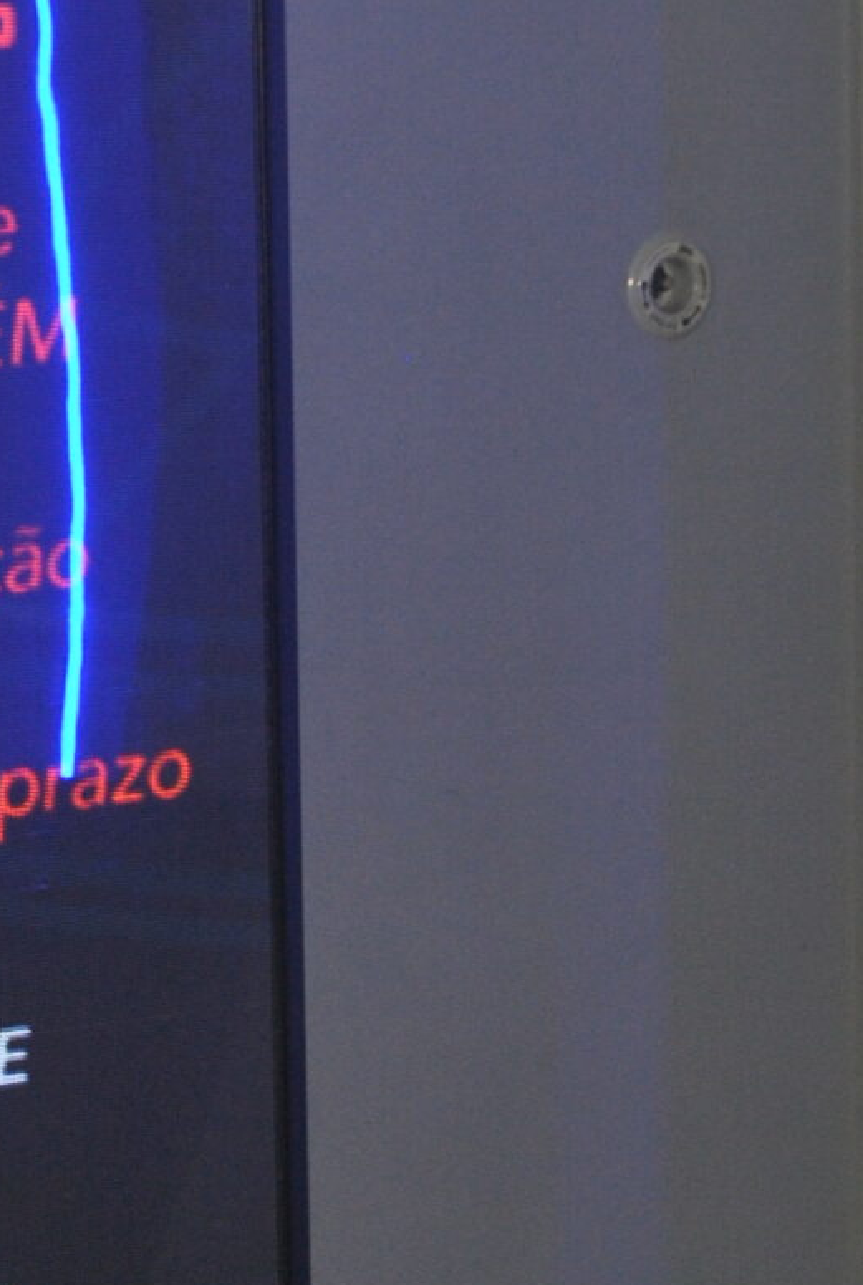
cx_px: -265
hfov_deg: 7.3
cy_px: 780
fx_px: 6727
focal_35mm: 188
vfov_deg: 10.9
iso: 200
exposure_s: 1/60
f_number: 4.8
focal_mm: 38
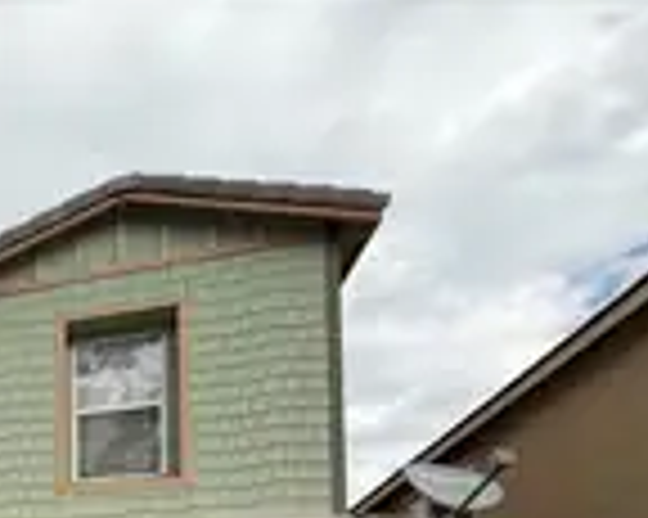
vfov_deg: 30.9
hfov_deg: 34.1
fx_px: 728
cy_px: 667
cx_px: -198
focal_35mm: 38
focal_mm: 2.22
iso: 25
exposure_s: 1/770
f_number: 2.2
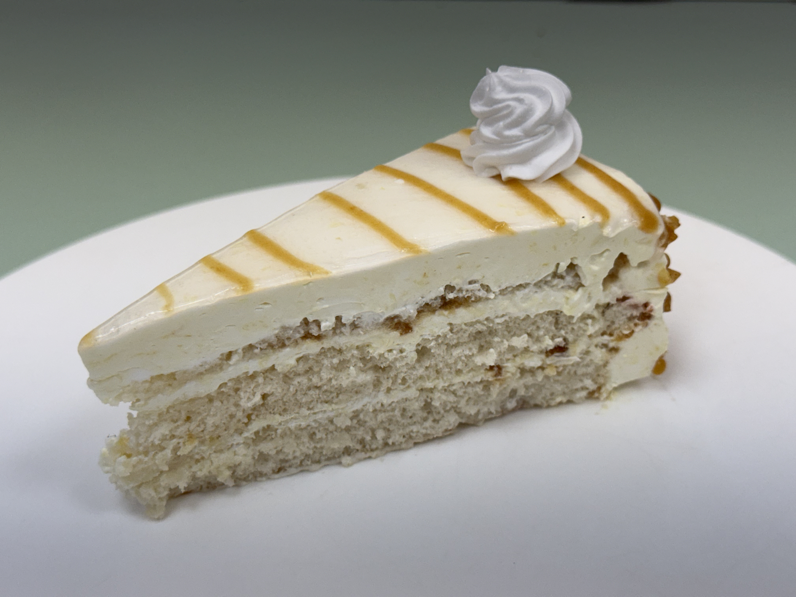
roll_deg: +4.7
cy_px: 298
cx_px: 398
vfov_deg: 30.3
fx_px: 1104
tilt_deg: -29.8
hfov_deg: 39.7
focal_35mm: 48
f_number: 1.78
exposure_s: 1/307
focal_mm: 6.76
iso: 64
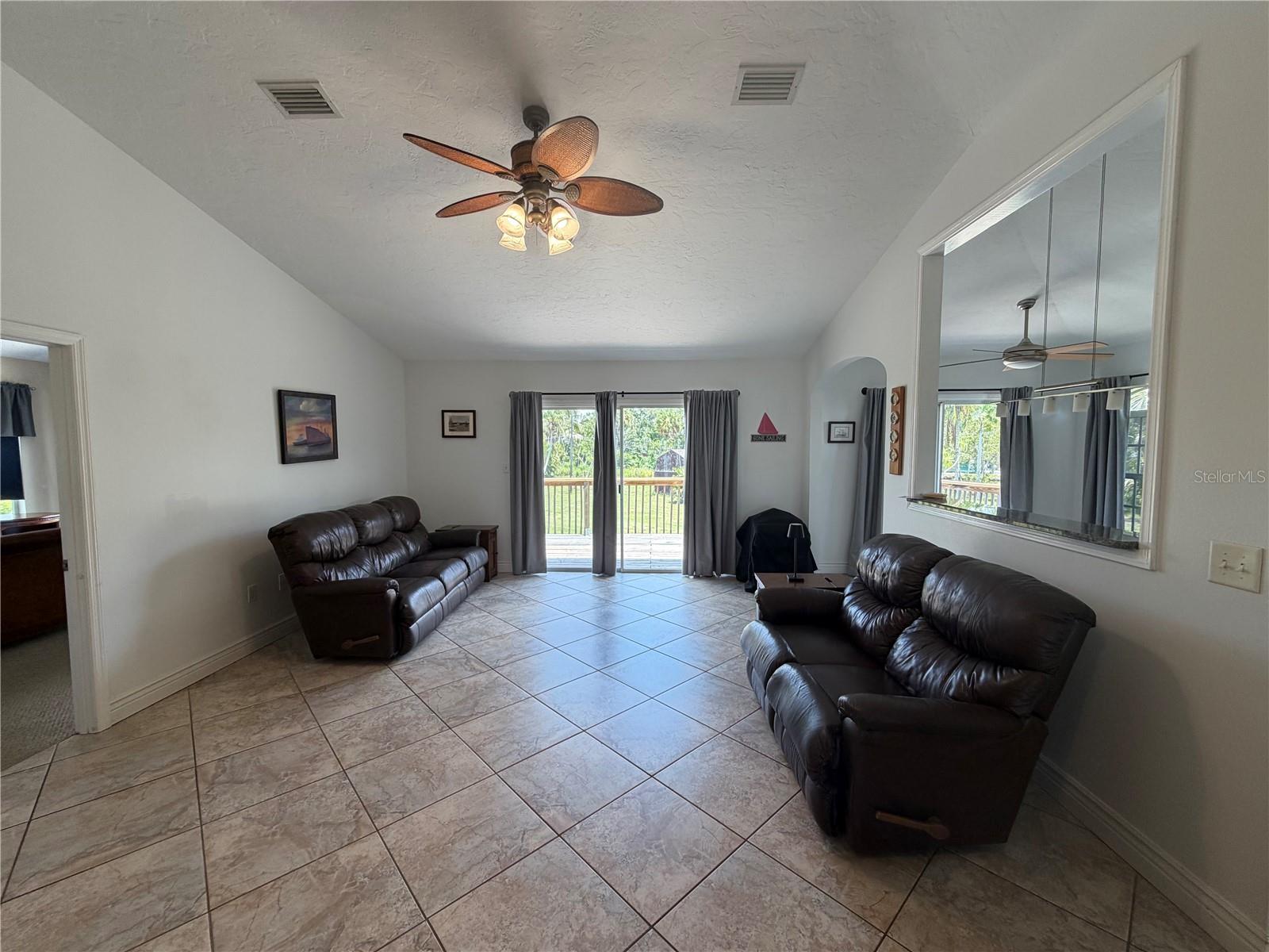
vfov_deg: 85.7
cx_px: 634
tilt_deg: -3.7
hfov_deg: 102.1
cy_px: 476
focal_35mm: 14
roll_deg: +0.9
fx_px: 513
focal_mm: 2.22
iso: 80
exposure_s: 1/120
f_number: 2.2
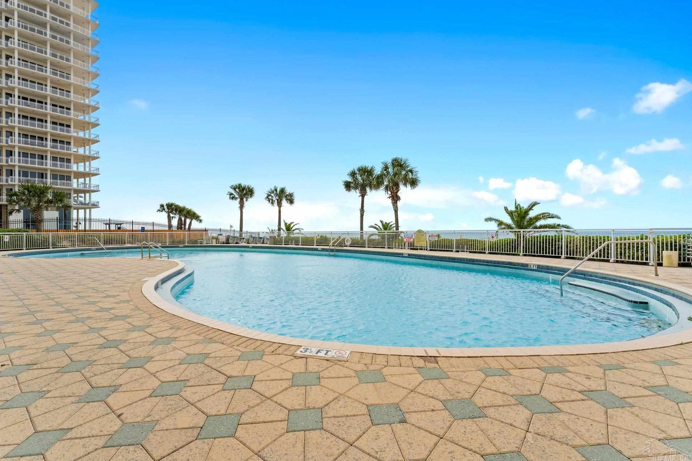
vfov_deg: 73.0
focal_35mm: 16
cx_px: 338
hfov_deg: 96.0
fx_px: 312
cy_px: 231
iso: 800
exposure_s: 1/2000
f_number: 8
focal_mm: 15.2
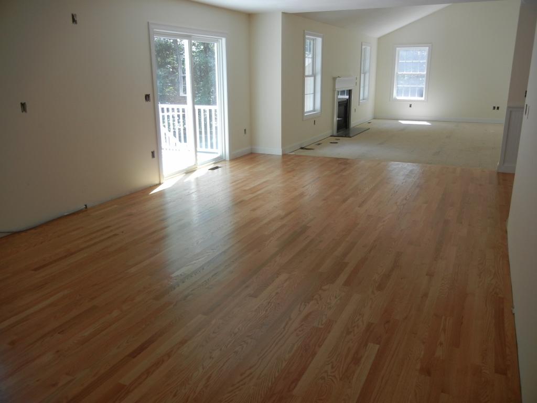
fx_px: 465
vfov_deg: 46.8
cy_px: 202
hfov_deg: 60.0
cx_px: 268
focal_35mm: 30
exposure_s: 1/75.6
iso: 160
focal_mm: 5.4
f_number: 3.5
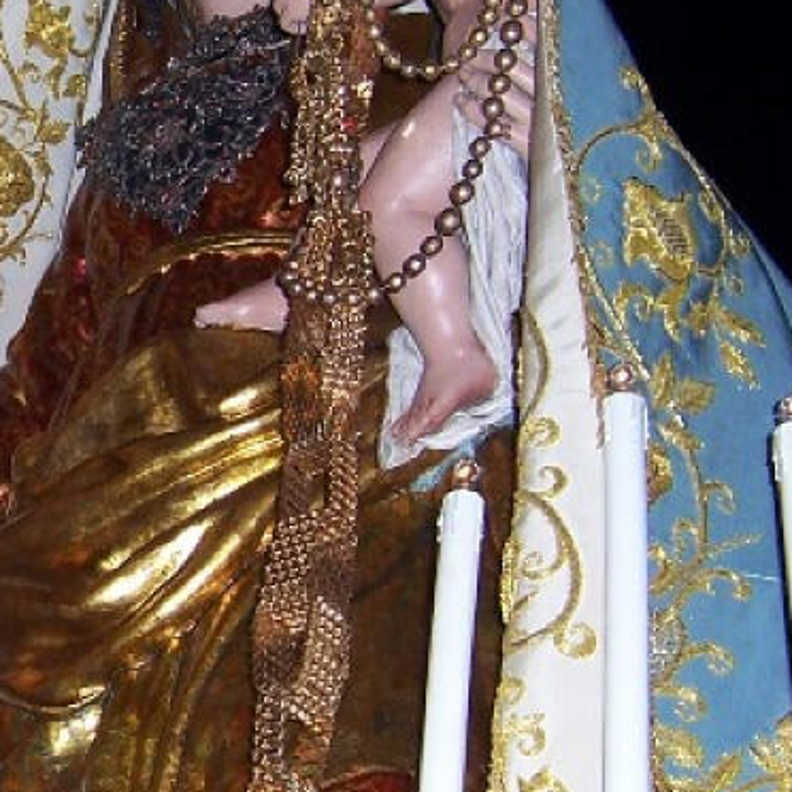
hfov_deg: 17.8
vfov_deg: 18.5
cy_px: 488
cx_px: -85
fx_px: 2433
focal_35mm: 94
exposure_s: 1/60
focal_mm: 5.5
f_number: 2.8
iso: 80
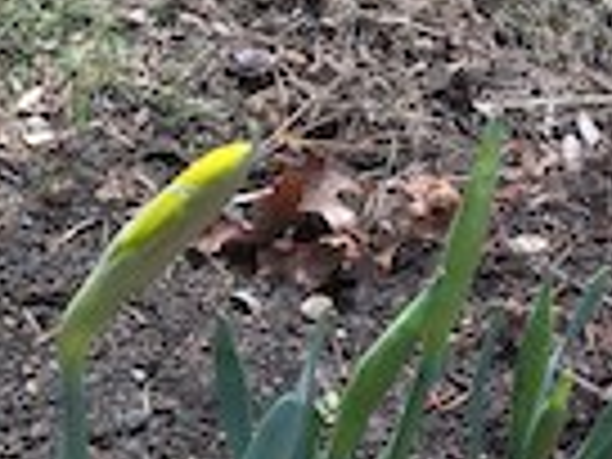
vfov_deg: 18.7
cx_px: 108
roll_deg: -8.1
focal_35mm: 77
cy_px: 441
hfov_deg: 24.9
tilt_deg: -44.3
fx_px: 1361
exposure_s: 1/484
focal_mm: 4.15
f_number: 2.2
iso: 25
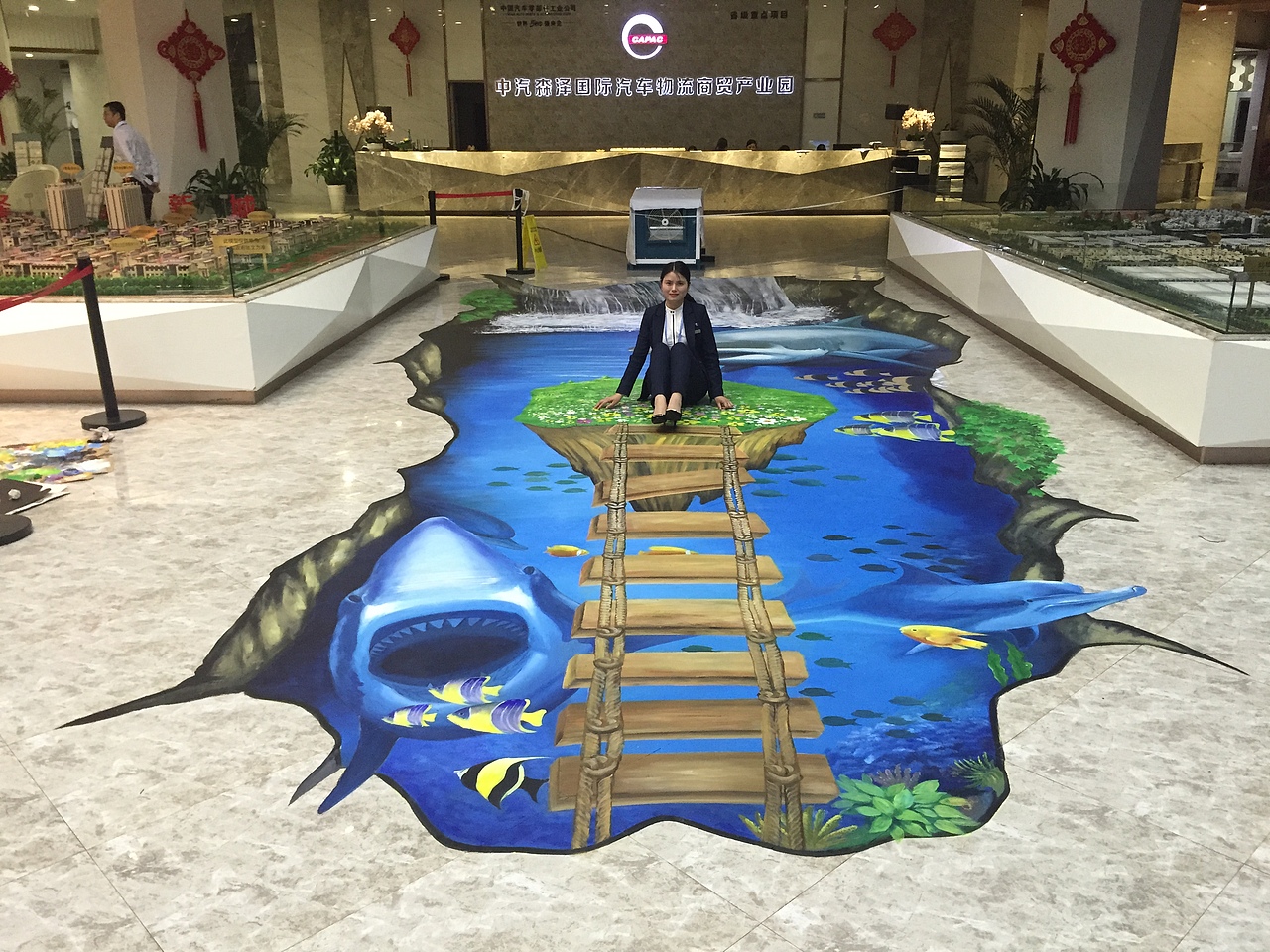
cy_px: 476
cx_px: 635
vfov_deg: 48.2
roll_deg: -0.8
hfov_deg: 61.7
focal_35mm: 29
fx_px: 1064
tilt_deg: -19.3
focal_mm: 4.15
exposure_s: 1/30
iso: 160
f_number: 2.2
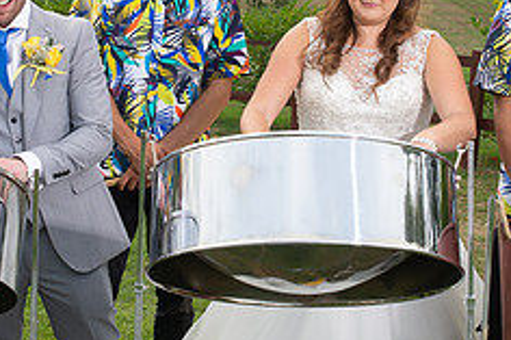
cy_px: 61
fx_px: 1220
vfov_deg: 15.7
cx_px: 212
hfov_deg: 23.6
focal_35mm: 86
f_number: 6.3
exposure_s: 1/250
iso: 160
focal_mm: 35
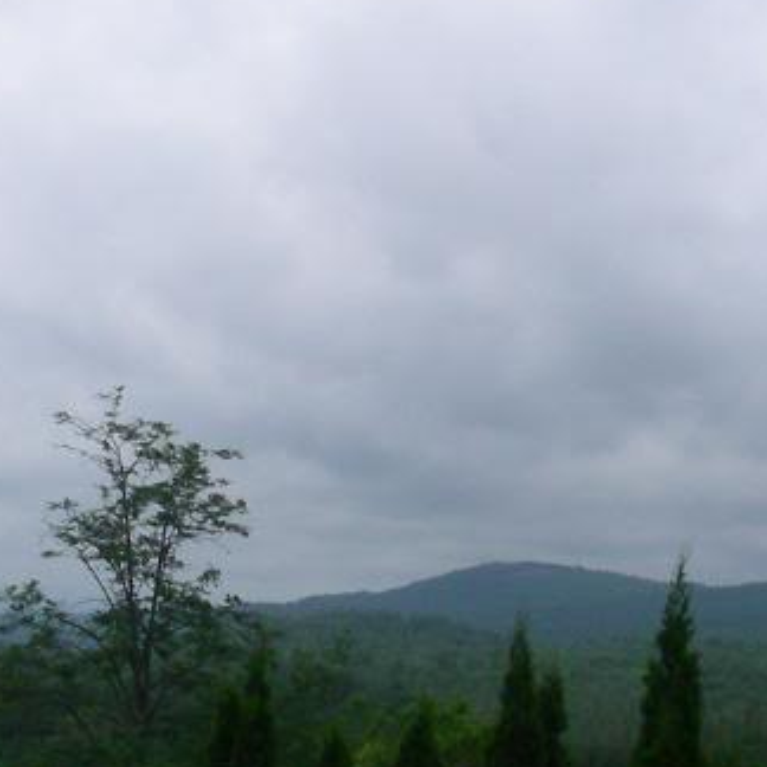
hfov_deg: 16.4
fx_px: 2657
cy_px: 459
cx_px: 286
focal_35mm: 106
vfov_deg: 16.4
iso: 50
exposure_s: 1/432
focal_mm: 6.3
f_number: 5.6
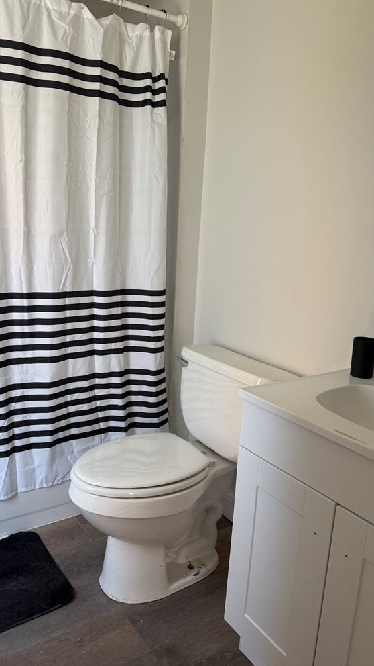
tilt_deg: -11.8
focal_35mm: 27
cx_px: 160
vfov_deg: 69.9
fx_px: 476
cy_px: 327
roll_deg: -2.9
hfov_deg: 42.8
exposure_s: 1/81
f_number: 1.78
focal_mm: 6.76
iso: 200
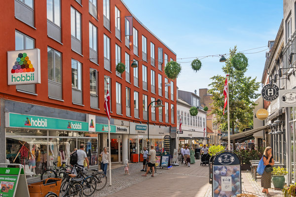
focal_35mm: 38
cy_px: 98
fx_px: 308
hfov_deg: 51.3
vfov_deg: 35.5
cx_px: 148
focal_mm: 25
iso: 200
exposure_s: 1/200
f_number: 8
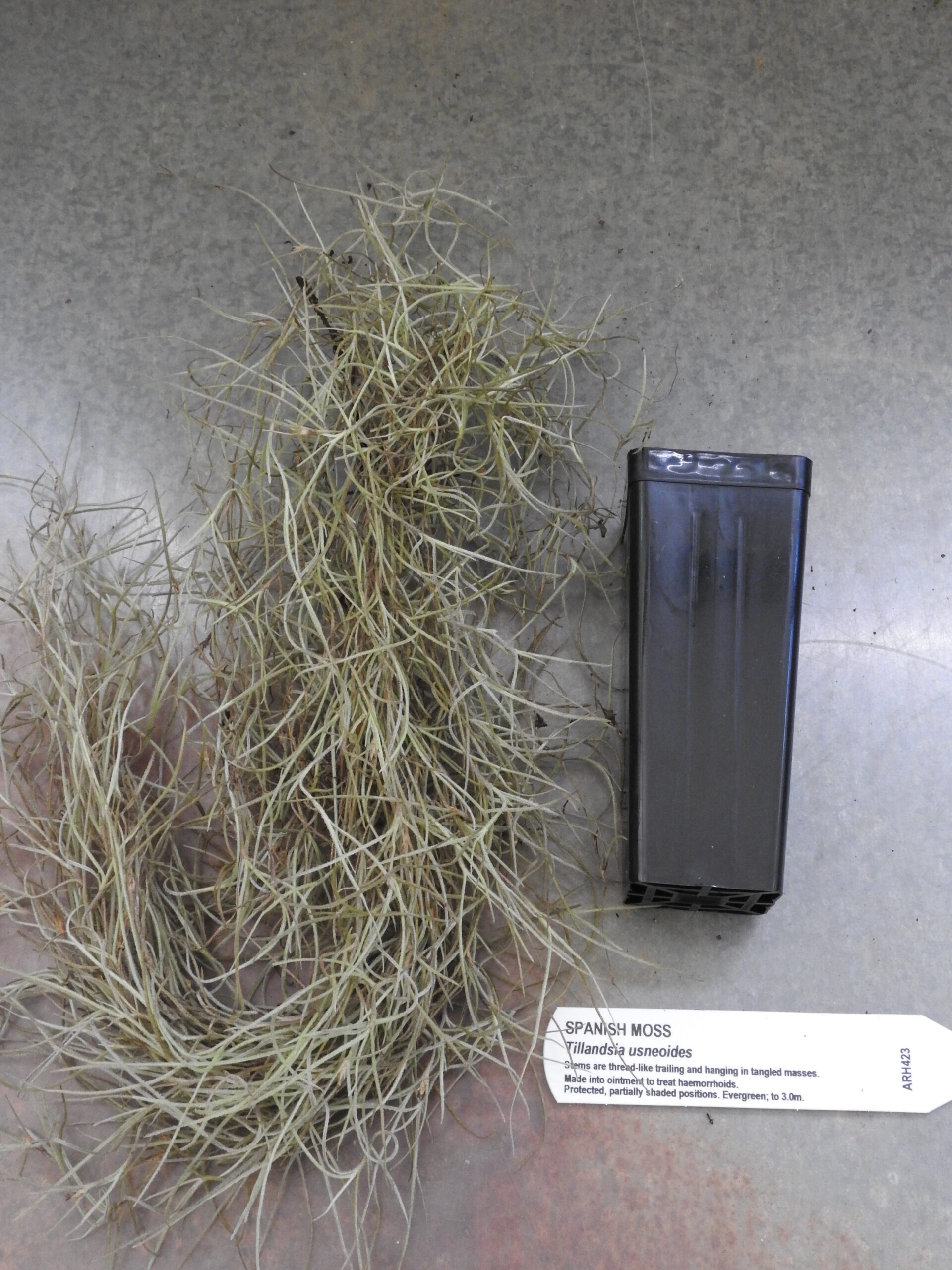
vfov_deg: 46.8
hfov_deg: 36.0
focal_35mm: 40
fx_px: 1467
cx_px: 476
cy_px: 635
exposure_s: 1/30
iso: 400
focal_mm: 7.2
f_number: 6
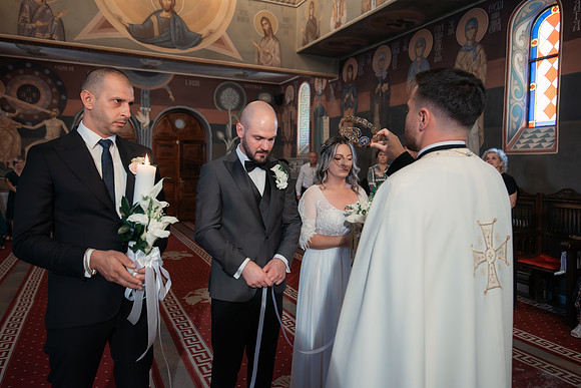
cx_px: 265
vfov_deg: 53.3
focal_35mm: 24
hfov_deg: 73.8
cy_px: 177
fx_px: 386
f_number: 2.8
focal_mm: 22
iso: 3200
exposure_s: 1/200
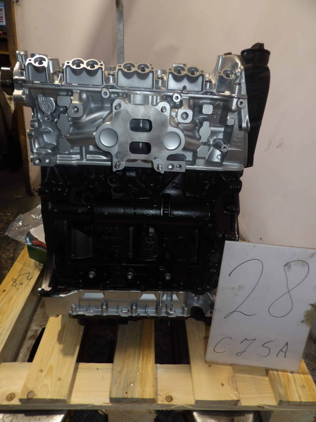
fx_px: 292
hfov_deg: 56.8
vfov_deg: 71.6
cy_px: 211
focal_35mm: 24
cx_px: 158
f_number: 3.2
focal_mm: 4.3
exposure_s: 1/60
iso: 200
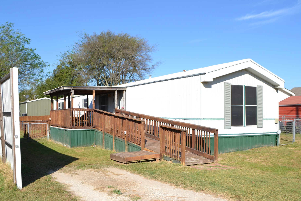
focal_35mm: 32
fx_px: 268
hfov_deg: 58.7
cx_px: 146
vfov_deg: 41.1
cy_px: 107
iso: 100
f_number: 8
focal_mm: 18
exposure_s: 1/250
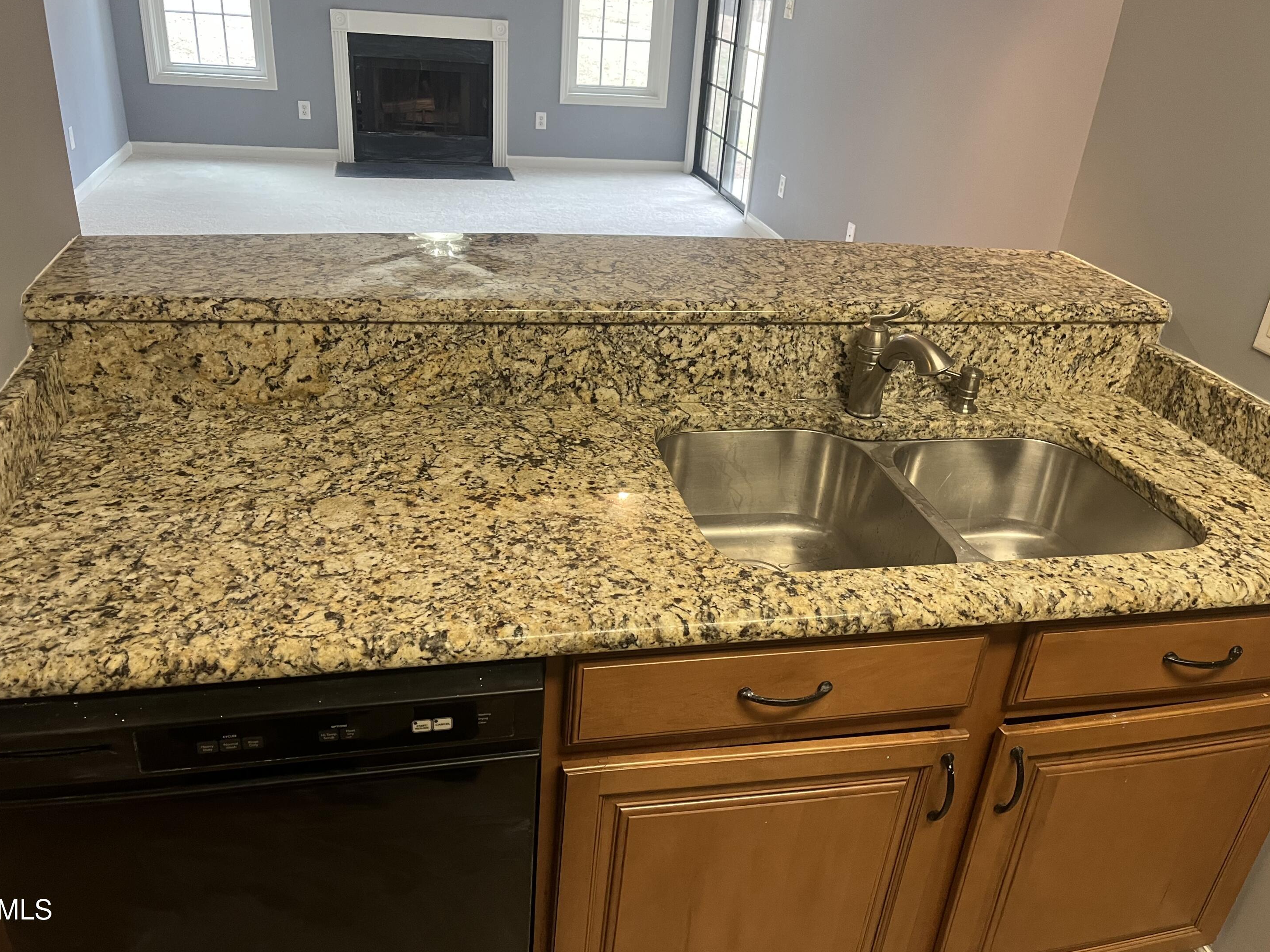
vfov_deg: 51.3
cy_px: 461
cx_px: 633
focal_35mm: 27
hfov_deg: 65.3
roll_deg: -4.1
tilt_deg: -26.6
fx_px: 991
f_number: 1.6
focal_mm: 5.1
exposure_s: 1/60
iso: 250
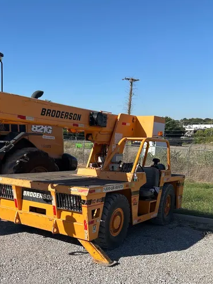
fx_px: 320
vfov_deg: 46.4
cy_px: 207
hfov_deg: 36.1
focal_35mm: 39
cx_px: 56
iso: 50
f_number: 1.5
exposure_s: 1/4115
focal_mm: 5.7
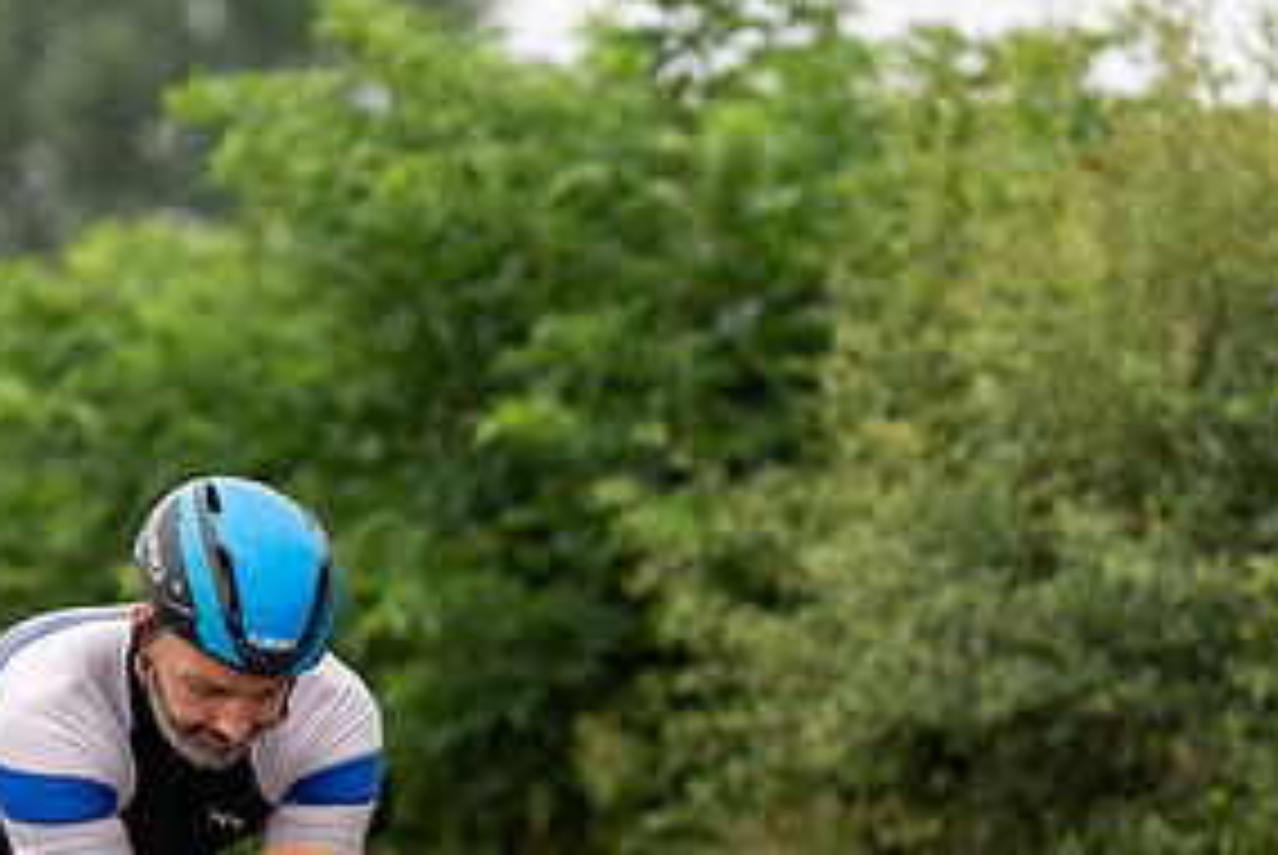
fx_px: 11158
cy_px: 754
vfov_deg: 4.4
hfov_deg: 6.5
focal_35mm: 314
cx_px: 198
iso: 320
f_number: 3.2
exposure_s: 1/400
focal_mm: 154
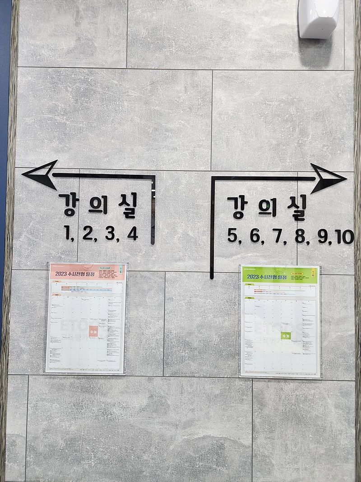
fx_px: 320
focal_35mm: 23
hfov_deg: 58.9
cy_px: 241
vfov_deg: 73.9
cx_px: 180
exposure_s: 1/120
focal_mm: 6.4
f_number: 1.8
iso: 320
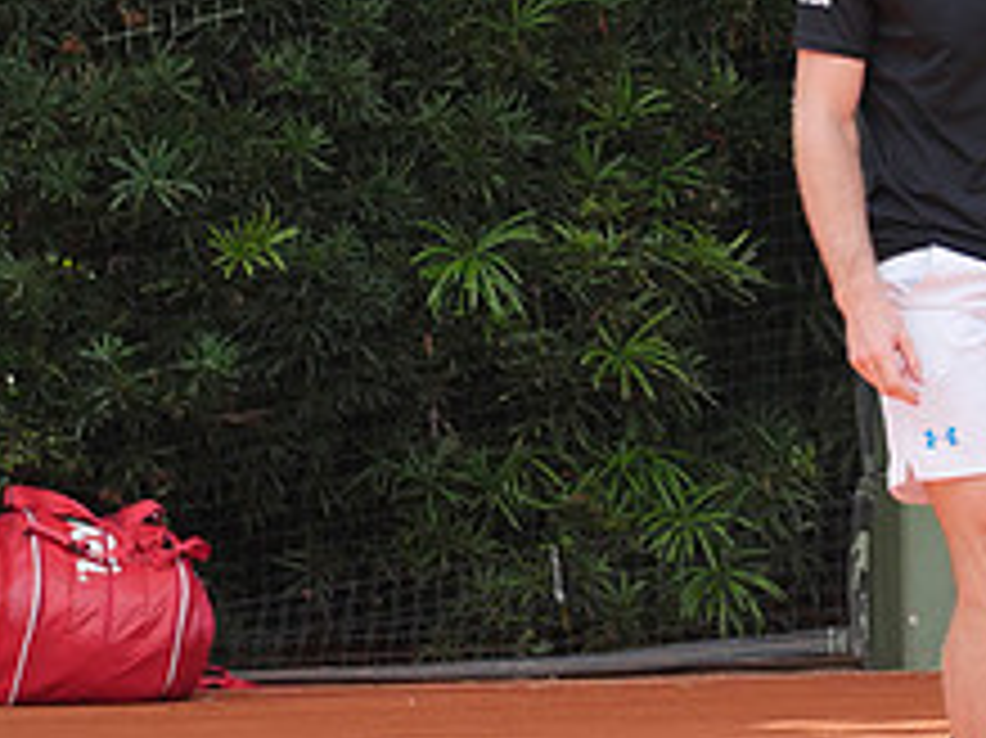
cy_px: 146
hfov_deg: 2.9
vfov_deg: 2.2
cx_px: 1031
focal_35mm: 679
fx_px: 19330
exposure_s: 1/1600
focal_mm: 128
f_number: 3.5
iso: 400
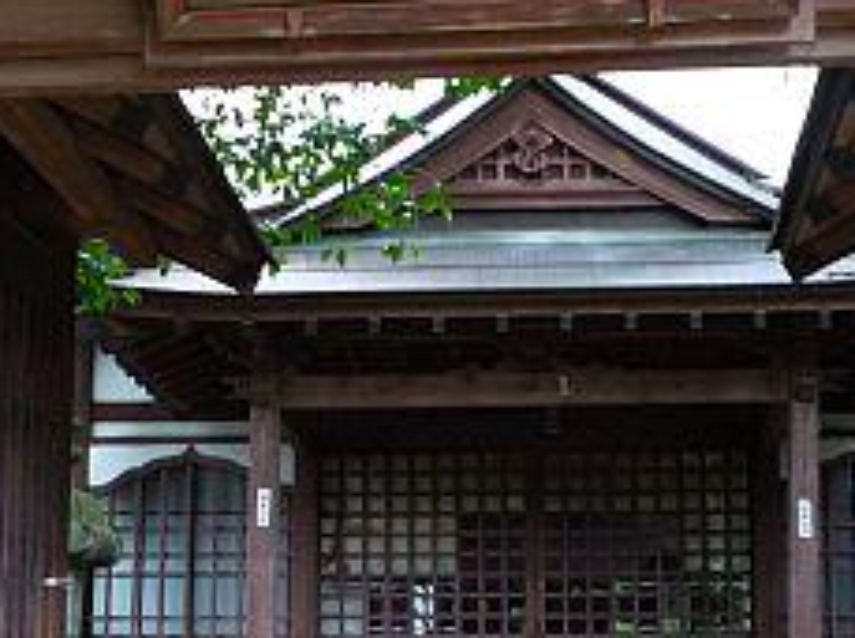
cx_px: 437
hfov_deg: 23.3
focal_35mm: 84
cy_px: 399
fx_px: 2072
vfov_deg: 17.5
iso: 200
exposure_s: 1/30
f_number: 3.3
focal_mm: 5.2
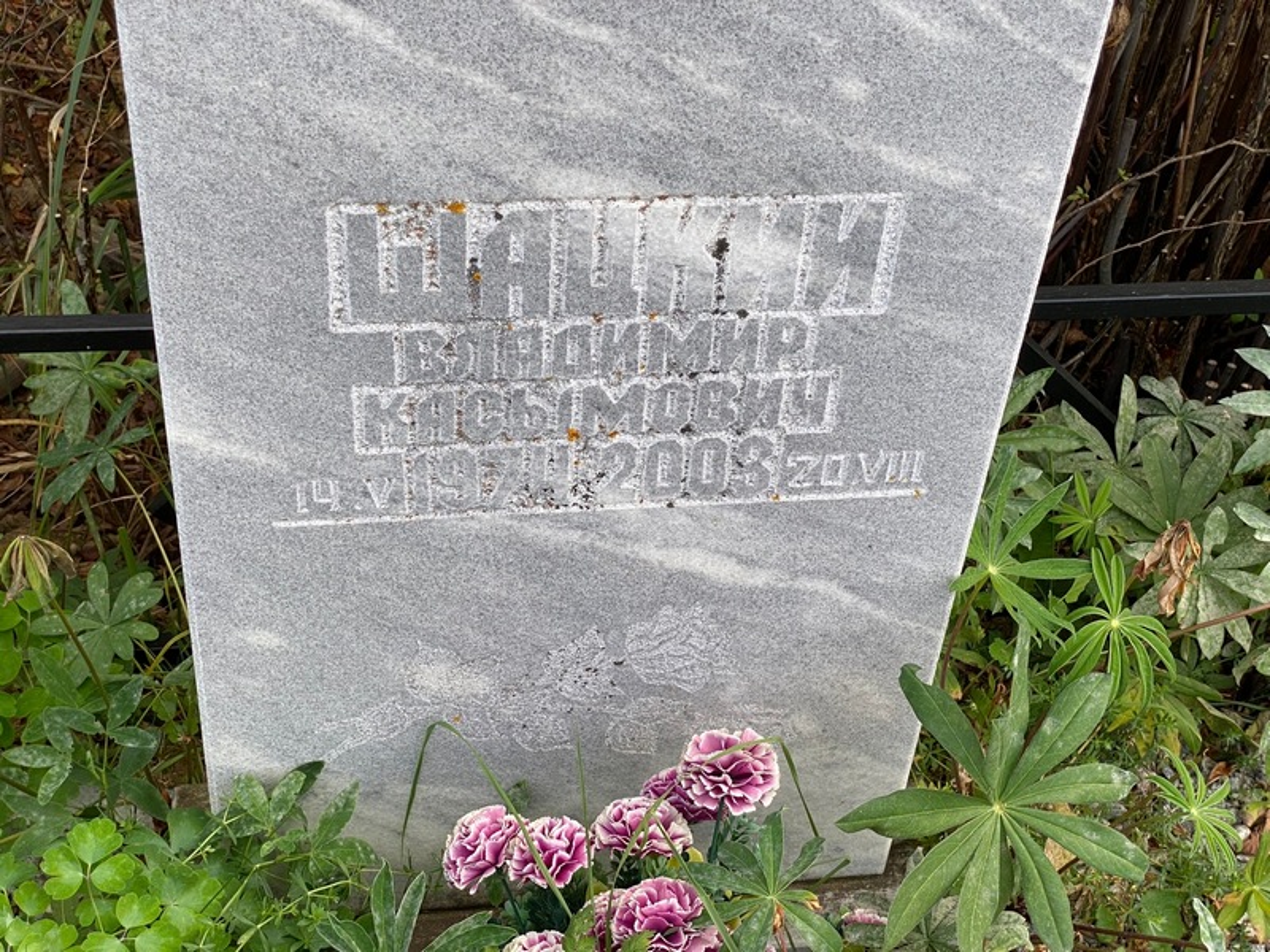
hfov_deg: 36.8
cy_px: 476
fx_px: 1908
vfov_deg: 28.0
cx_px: 635
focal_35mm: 52
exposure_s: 1/304
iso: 20
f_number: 2
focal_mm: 6
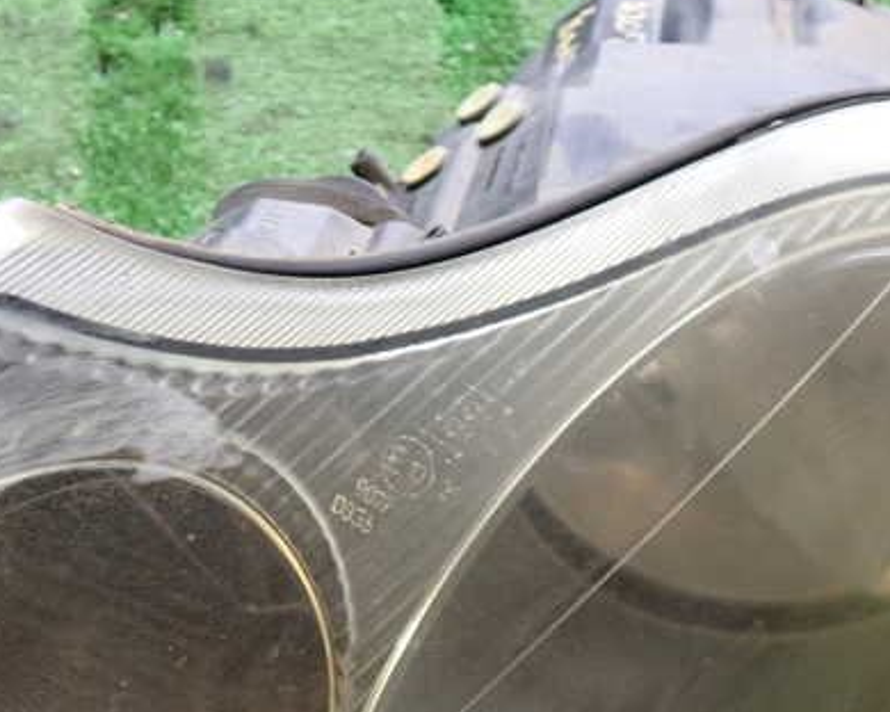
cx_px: 233
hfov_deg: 37.9
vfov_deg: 31.3
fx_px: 1264
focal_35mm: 48
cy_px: 440
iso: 500
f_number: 2.4
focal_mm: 5.79
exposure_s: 1/30
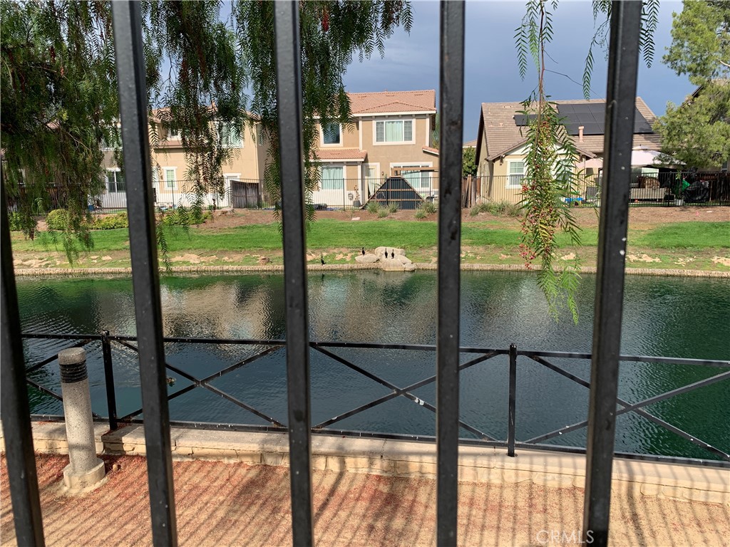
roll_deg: +1.3
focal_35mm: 26
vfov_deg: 53.1
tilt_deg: -8.0
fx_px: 548
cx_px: 365
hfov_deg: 67.3
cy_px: 274
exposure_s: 1/1536
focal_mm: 4.25
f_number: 1.8
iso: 25
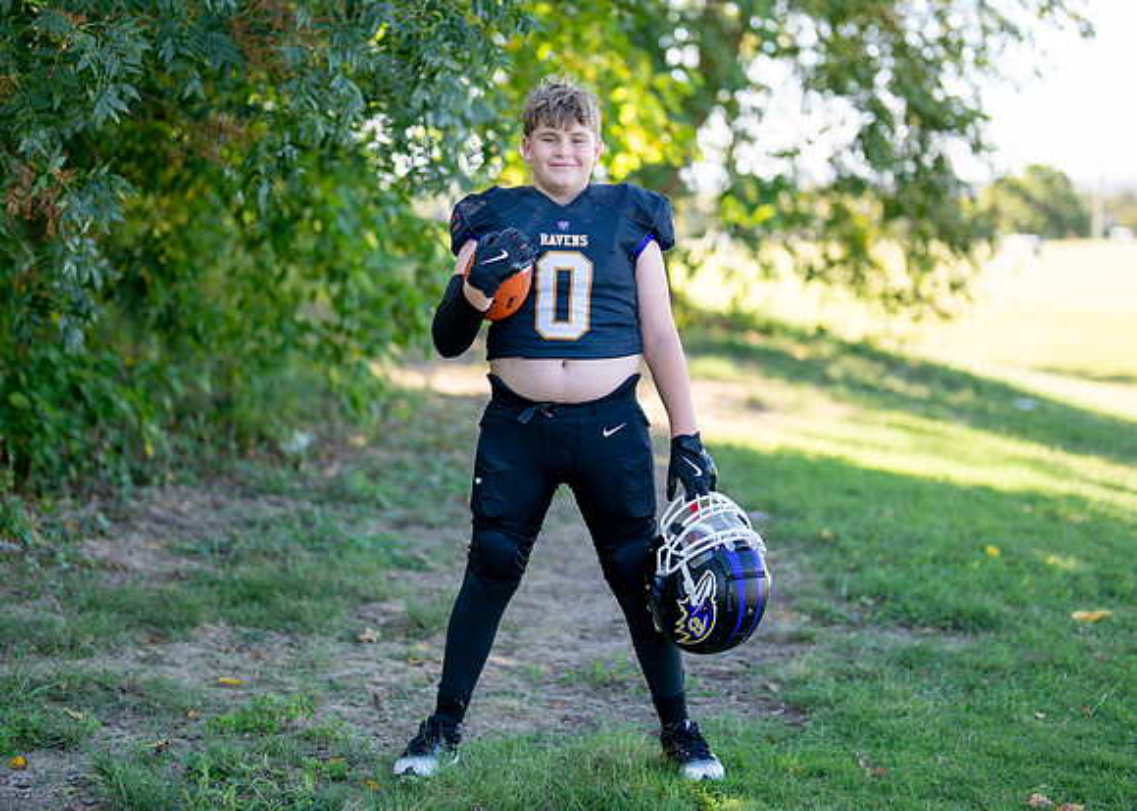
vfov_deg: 21.9
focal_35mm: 65
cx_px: 568
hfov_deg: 30.3
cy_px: 362
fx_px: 2099
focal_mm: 50
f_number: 1.2
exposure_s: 1/1250
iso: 100
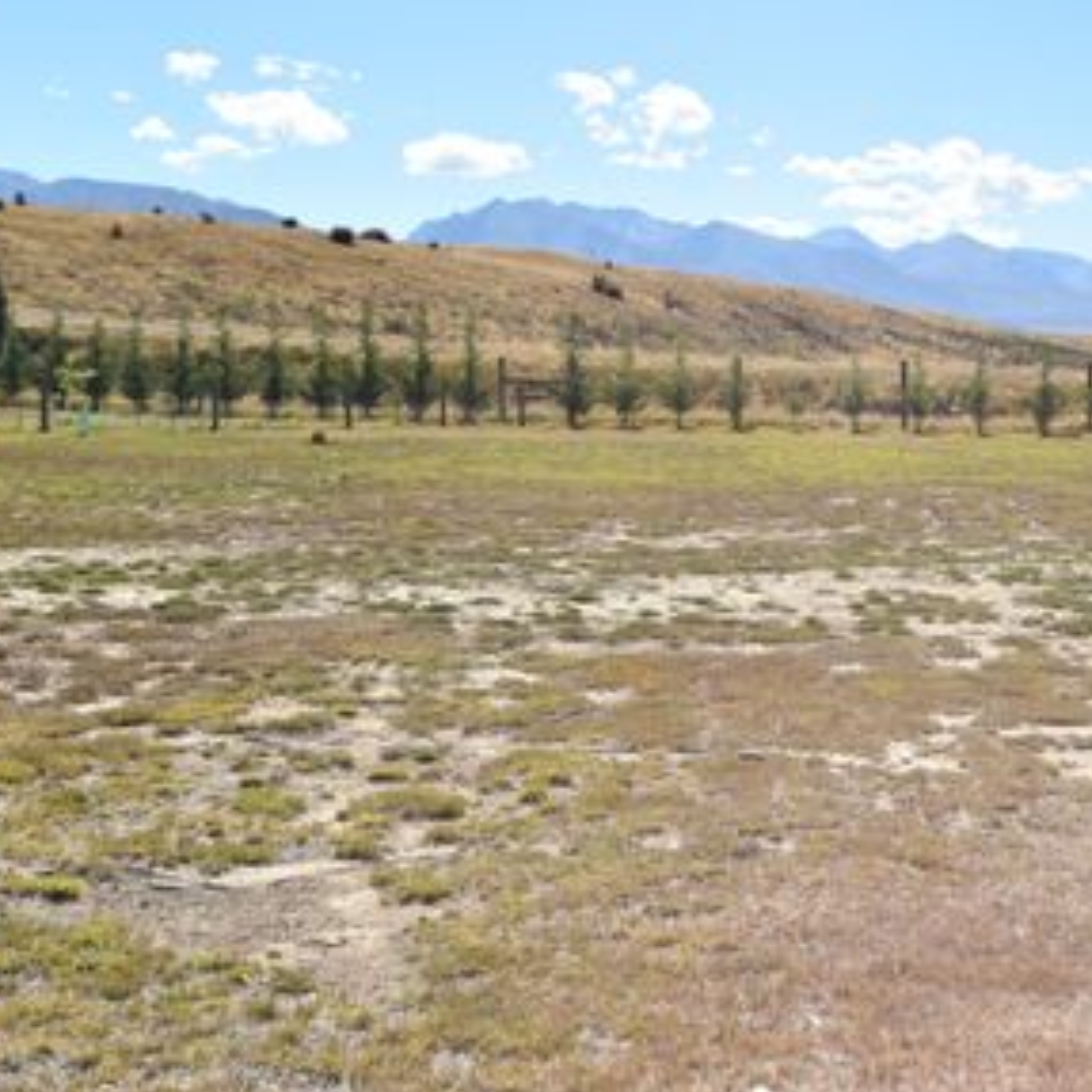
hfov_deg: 33.2
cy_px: 504
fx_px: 1785
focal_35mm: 50
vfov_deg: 34.0
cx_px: 841
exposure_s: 1/400
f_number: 10
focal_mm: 24
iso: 200
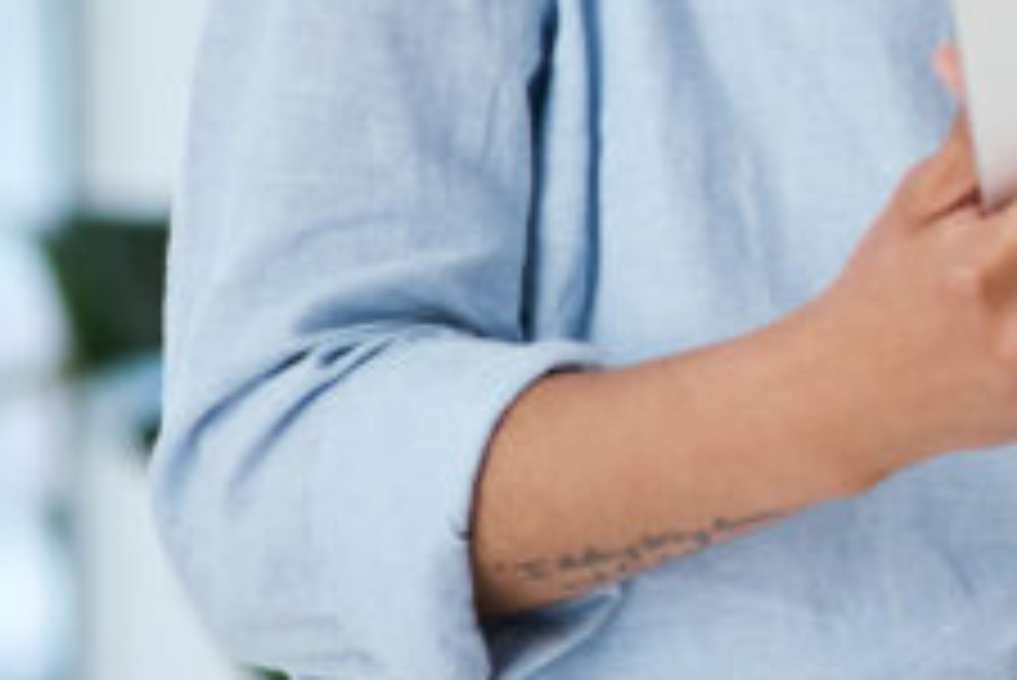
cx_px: 1922
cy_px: -250
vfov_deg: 3.6
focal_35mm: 385
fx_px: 10883
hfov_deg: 5.3
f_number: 2.2
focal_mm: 85
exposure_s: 1/250
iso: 200
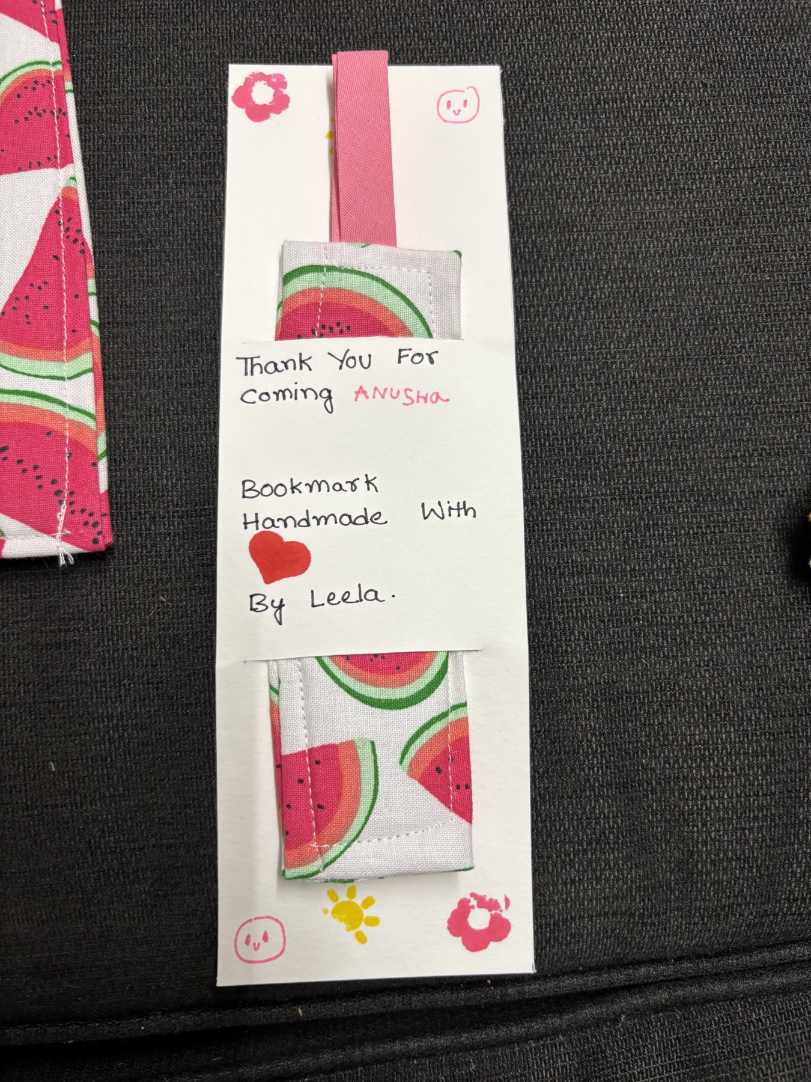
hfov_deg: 53.1
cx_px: 406
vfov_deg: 67.3
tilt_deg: -74.9
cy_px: 541
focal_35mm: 26
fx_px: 812
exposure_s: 1/60
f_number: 1.6
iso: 100
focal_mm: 5.96
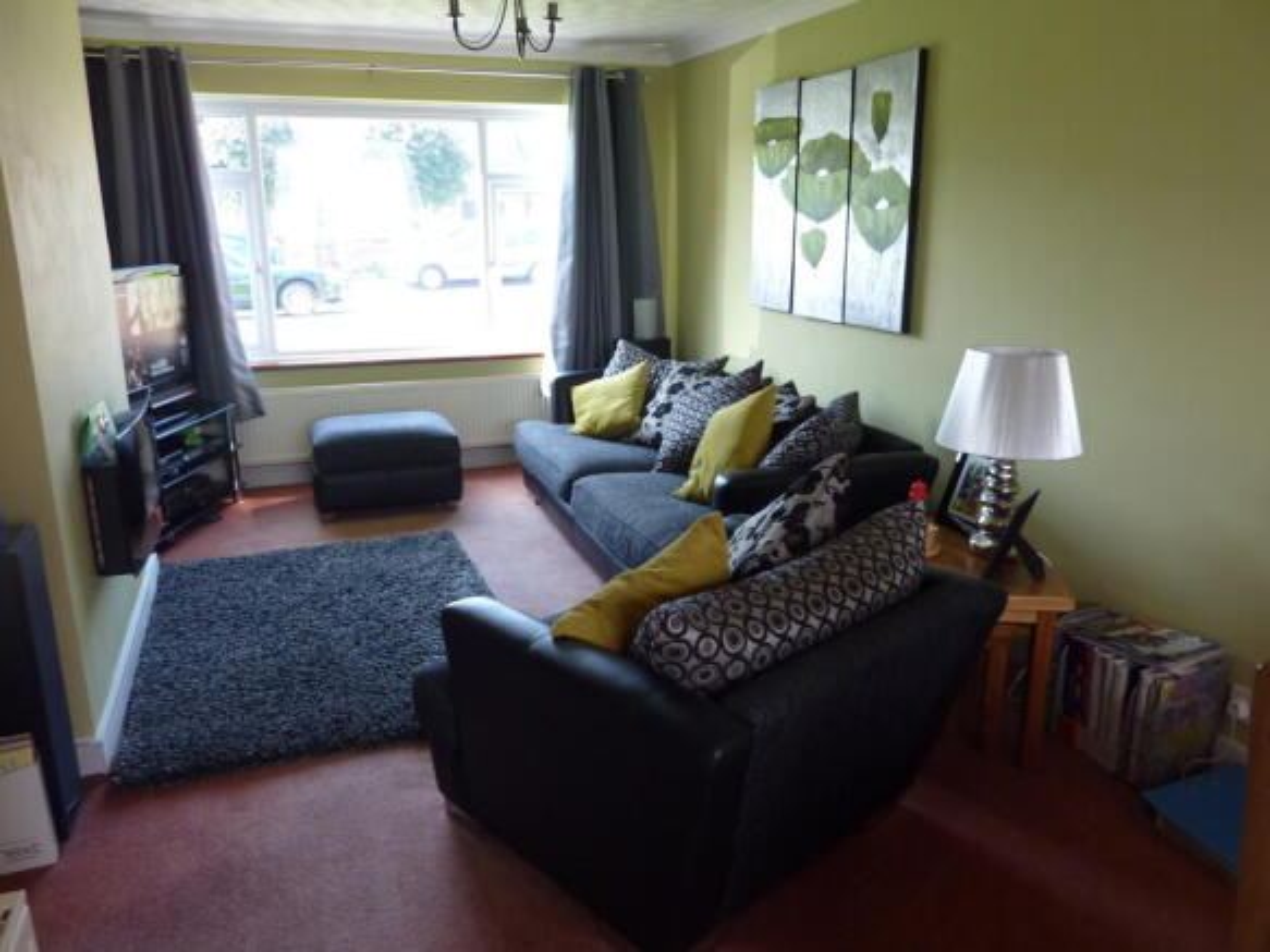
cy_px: 476
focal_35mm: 25
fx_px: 917
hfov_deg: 69.4
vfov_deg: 54.9
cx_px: 635
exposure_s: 1/30
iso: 160
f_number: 3.3
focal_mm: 4.1
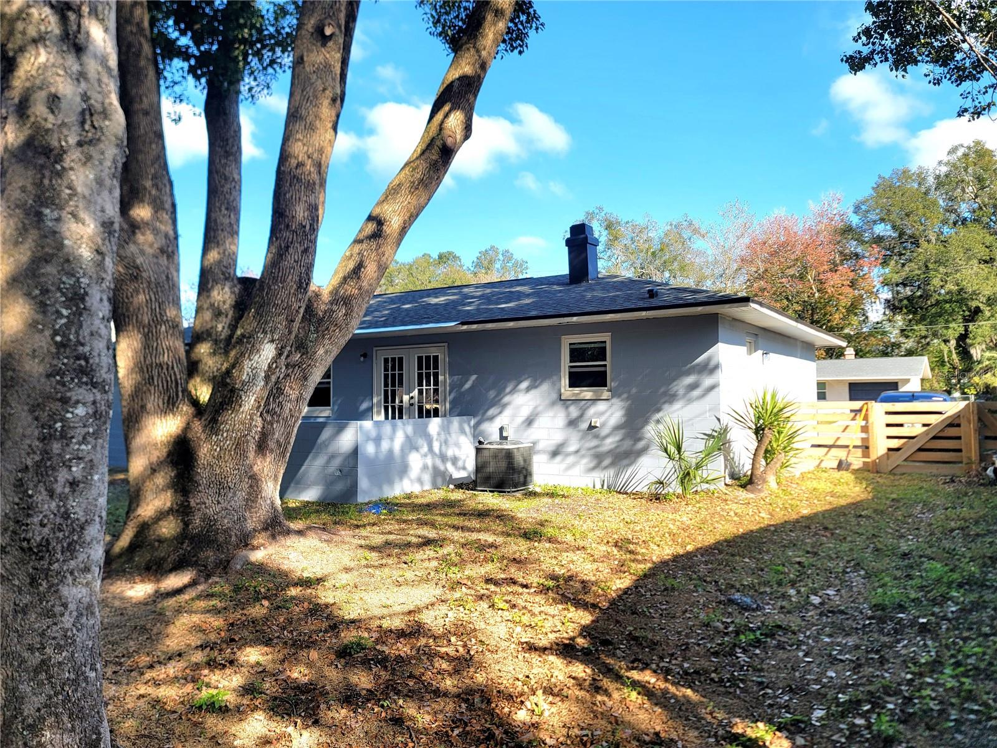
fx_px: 720
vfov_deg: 54.9
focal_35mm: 25
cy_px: 374
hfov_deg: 69.4
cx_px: 498
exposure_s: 1/476
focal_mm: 7
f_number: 1.8
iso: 20
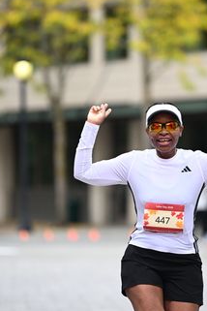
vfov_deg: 6.0
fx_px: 2958
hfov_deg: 4.0
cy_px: 147
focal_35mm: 343
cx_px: 147
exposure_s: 1/2000
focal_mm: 200
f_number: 2.8
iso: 640
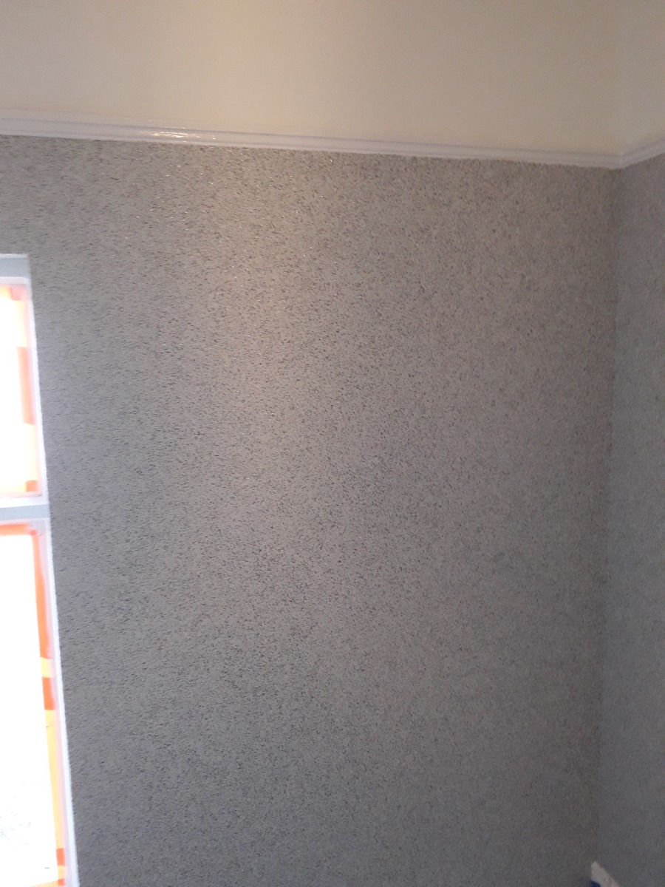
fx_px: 692
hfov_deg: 51.4
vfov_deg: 65.3
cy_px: 444
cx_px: 332
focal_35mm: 27
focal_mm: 3.6
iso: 160
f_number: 1.9
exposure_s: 1/25
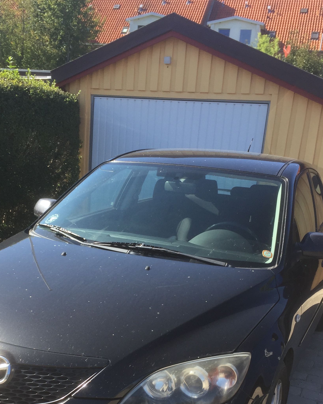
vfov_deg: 40.0
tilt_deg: -16.4
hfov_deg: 33.4
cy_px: 303
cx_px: 134
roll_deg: -4.5
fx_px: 538
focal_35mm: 45
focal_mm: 4.15
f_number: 2.2
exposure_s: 1/590
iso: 32
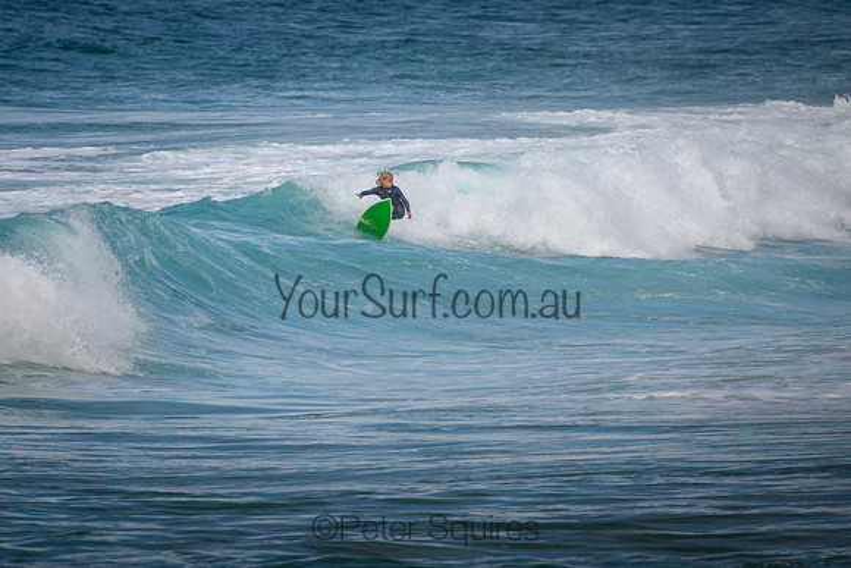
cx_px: 362
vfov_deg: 2.5
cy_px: 206
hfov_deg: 3.8
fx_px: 12988
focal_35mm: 549
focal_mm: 400
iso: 280
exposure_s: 1/2000
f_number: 5.6
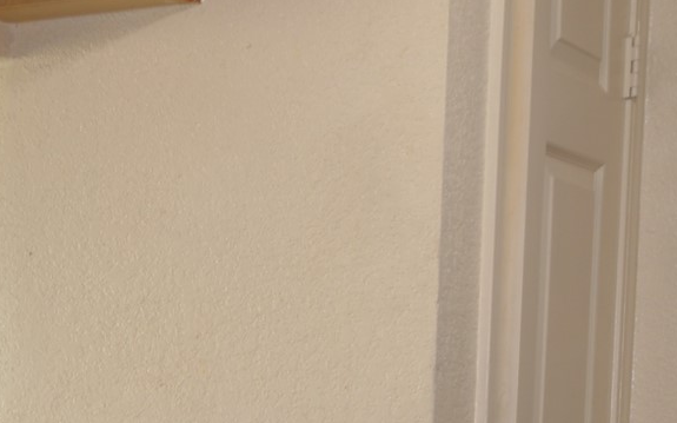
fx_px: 1918
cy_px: 675
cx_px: -15
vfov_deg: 11.9
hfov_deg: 19.4
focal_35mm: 104
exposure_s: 1/1.6
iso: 100
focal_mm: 18
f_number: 13
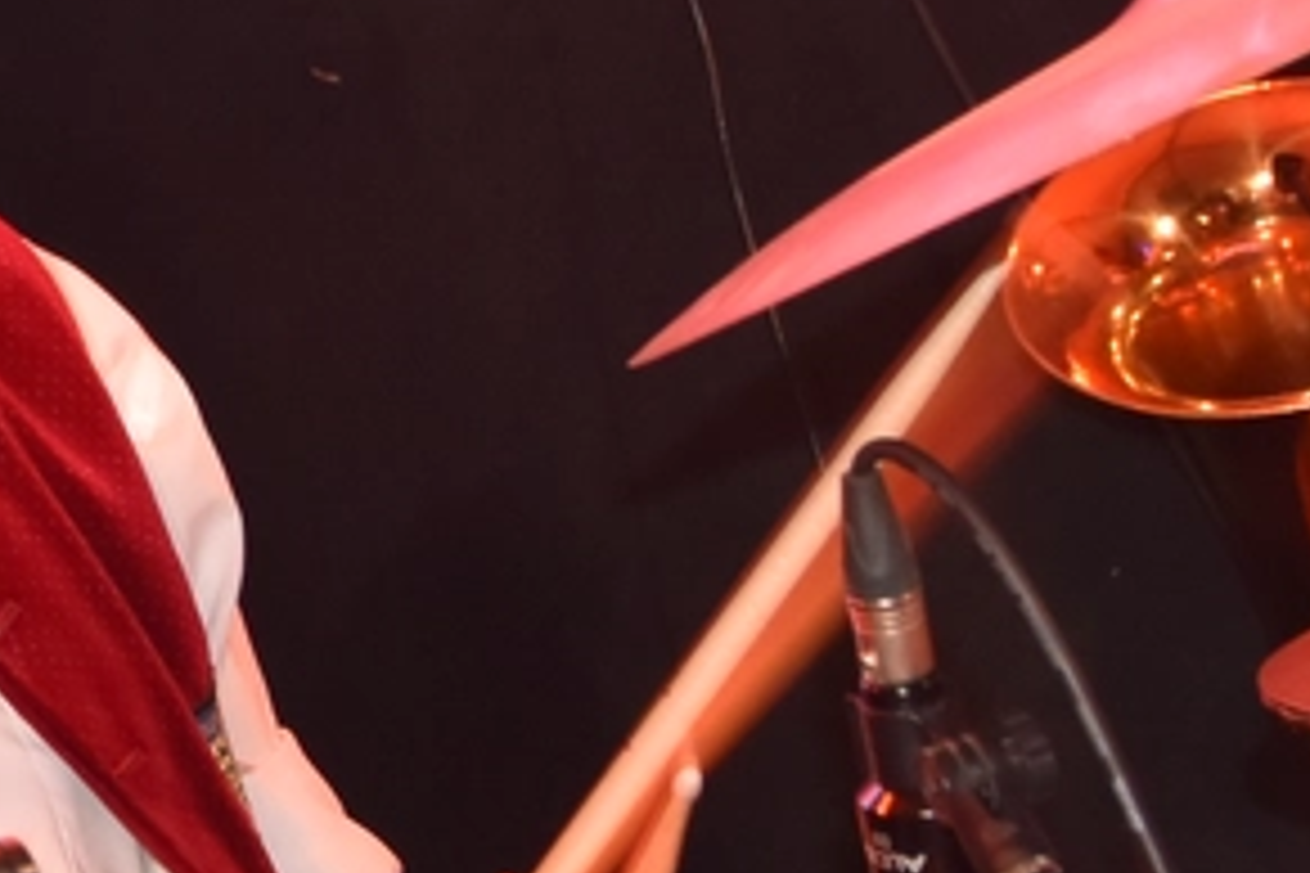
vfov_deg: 5.9
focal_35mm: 232
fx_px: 8442
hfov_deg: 8.6
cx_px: -711
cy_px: -216
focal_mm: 30
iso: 800
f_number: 4.2
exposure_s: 1/60
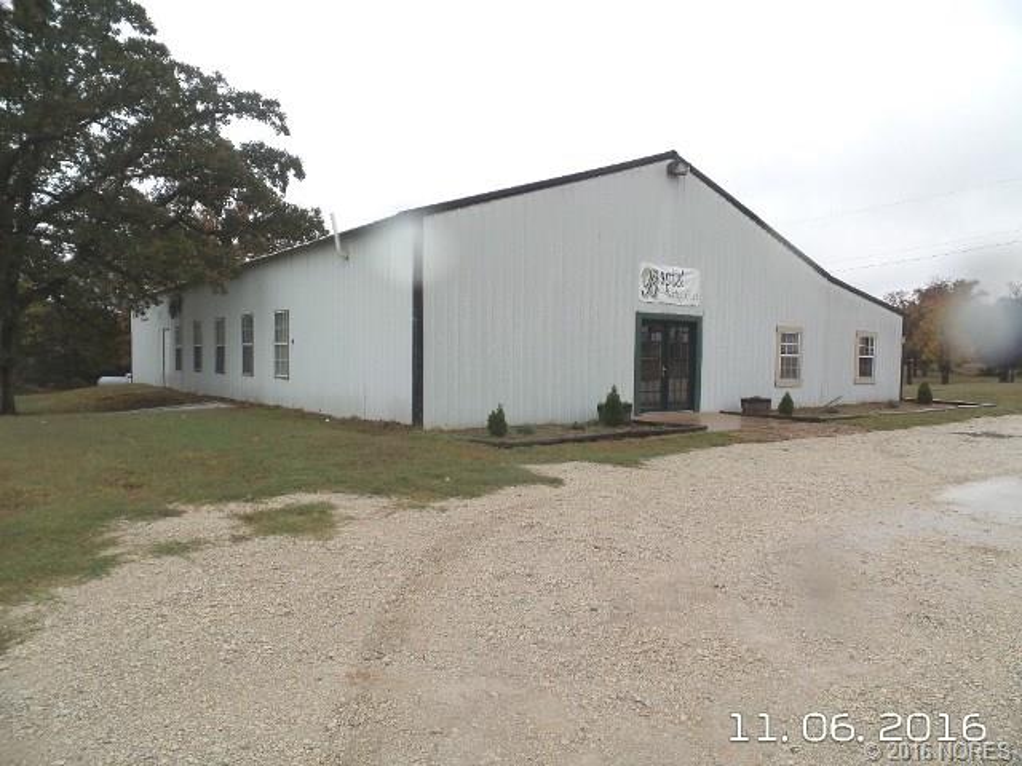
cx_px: 511
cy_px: 383
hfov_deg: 73.9
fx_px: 679
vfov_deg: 58.9
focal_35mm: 23
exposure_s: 1/250
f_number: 3.5
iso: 100
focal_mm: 4.1
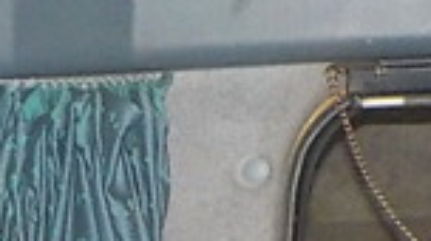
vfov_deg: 8.3
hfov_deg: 13.2
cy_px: 499
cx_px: -468
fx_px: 1575
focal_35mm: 138
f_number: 3.3
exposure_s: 1/30
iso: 400
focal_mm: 4.1
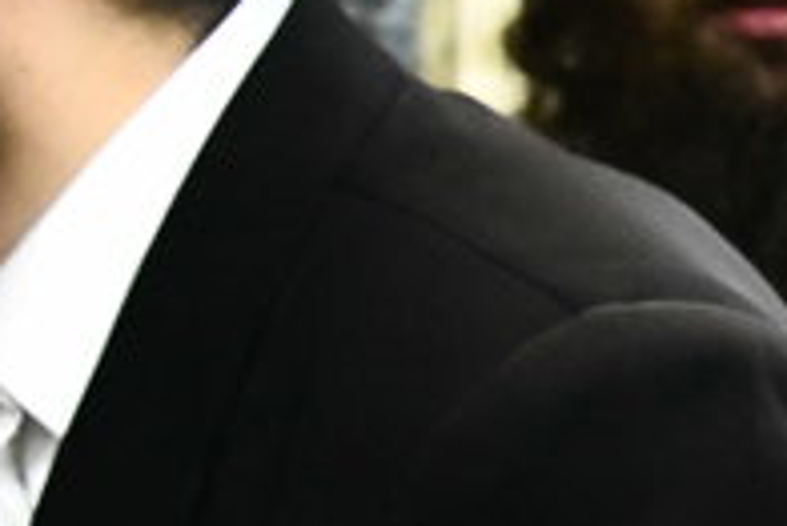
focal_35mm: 228
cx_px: 2020
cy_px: 275
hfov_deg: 8.2
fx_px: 4988
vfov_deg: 6.0
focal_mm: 32
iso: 2500
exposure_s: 1/320
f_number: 5.6
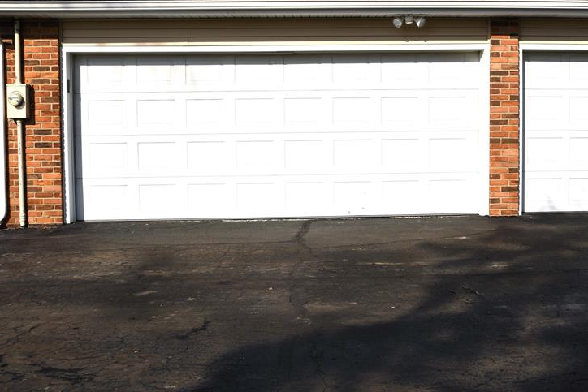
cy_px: 124
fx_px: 670
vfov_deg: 32.3
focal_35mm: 41
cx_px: 323
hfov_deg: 47.3
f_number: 10
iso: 64
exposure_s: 1/160
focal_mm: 29
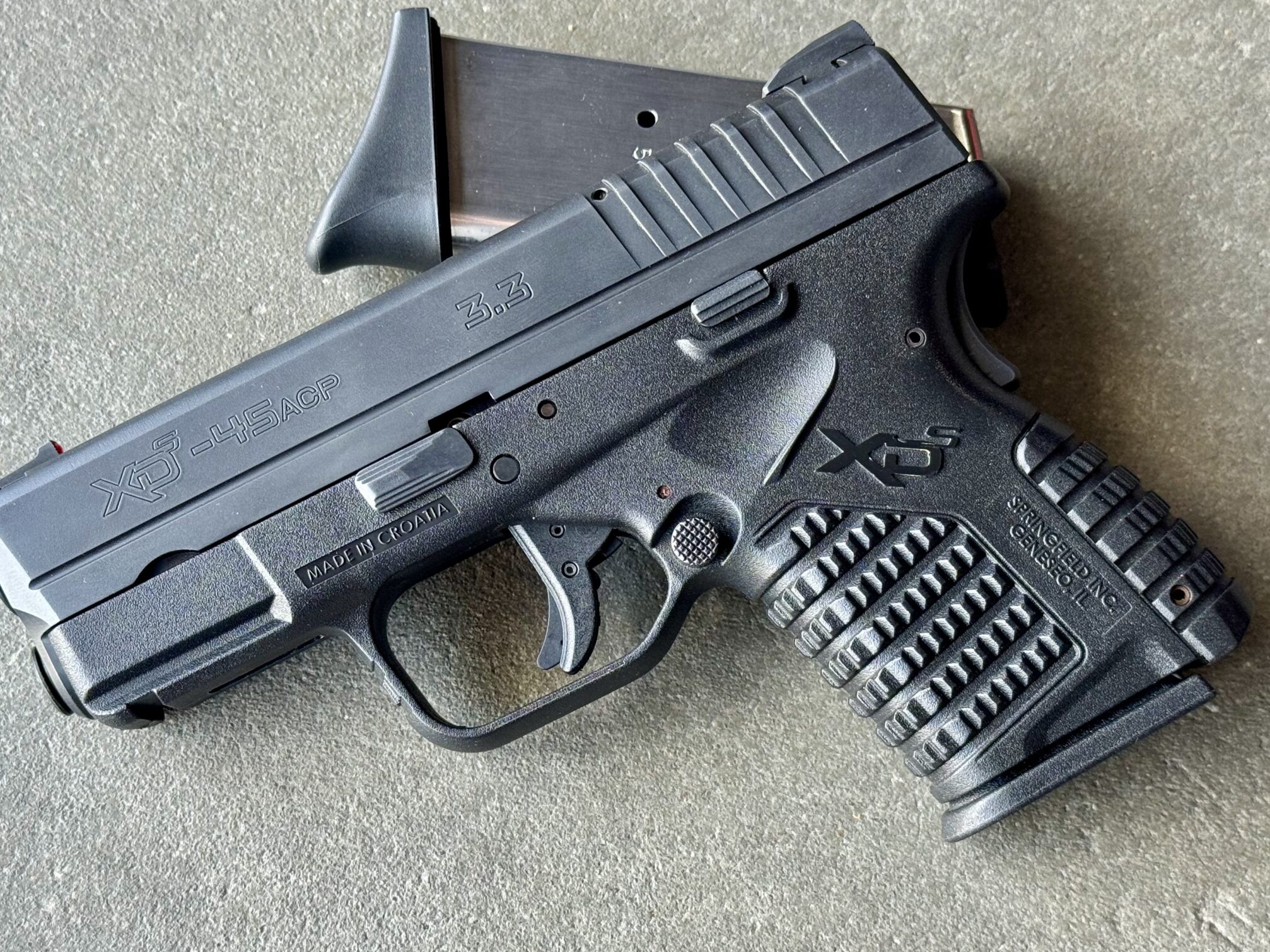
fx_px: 2238
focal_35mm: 61
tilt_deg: -71.6
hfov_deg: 31.7
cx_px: 595
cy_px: 490
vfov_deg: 24.0
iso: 125
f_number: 1.78
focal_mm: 6.76
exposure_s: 1/120
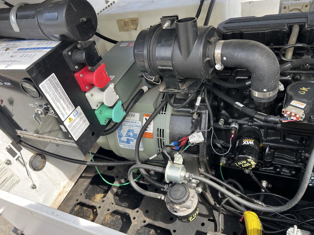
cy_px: 118
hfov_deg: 67.3
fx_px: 236
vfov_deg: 53.1
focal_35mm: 26
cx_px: 157
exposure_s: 1/567
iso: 50
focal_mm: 5.7
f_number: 1.5
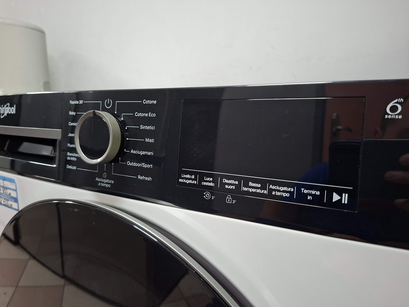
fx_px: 272
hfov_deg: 73.9
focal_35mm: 23
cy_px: 154
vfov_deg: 58.9
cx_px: 204
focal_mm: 5.54
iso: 400
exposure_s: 1/25
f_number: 1.8
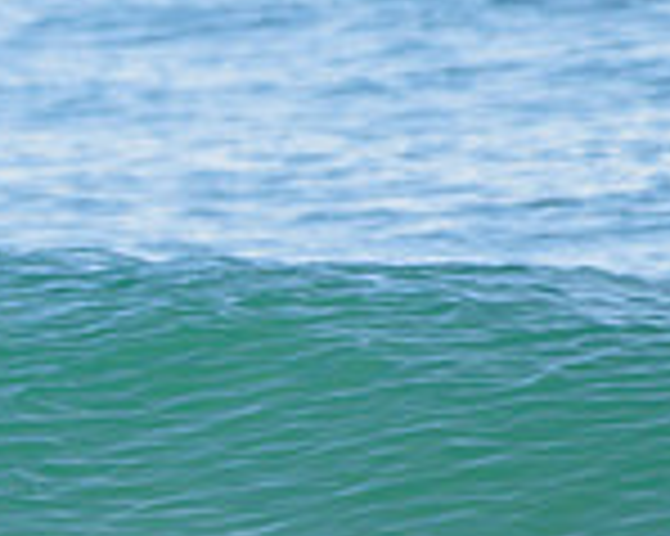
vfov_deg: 0.7
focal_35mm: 2240
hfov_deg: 0.9
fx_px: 44389
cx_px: -610
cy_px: 445
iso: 180
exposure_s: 1/2000
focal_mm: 500
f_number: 5.6
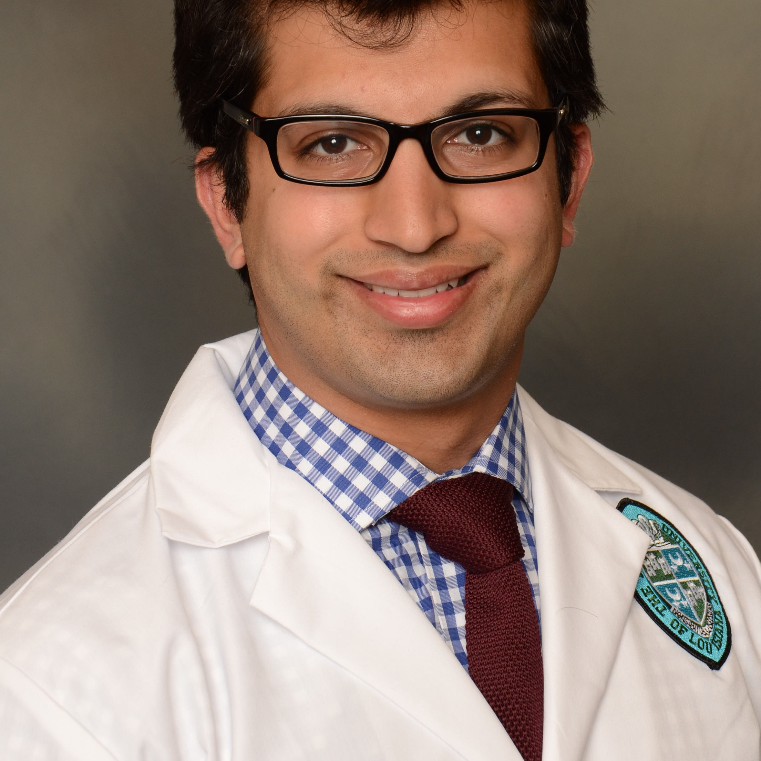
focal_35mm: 149
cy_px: 373
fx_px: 3706
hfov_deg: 11.7
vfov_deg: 11.7
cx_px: 387
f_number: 8
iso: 400
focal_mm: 70
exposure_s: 1/125
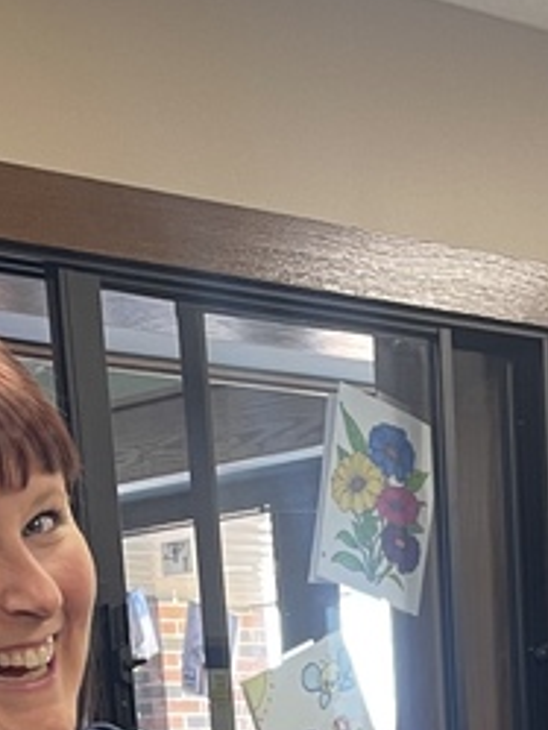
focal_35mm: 107
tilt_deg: -16.7
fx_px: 2257
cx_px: 510
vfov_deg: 15.1
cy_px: 1437
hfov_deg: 13.7
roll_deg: +2.8
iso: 100
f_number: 1.6
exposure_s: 1/60
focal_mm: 4.2
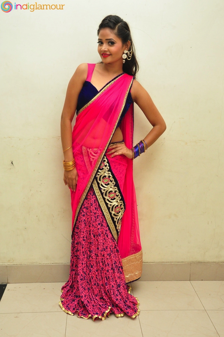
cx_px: 112
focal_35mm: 42
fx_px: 393
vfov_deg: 46.4
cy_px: 168
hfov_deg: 31.8
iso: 1600
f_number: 7.1
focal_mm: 28
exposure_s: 1/125
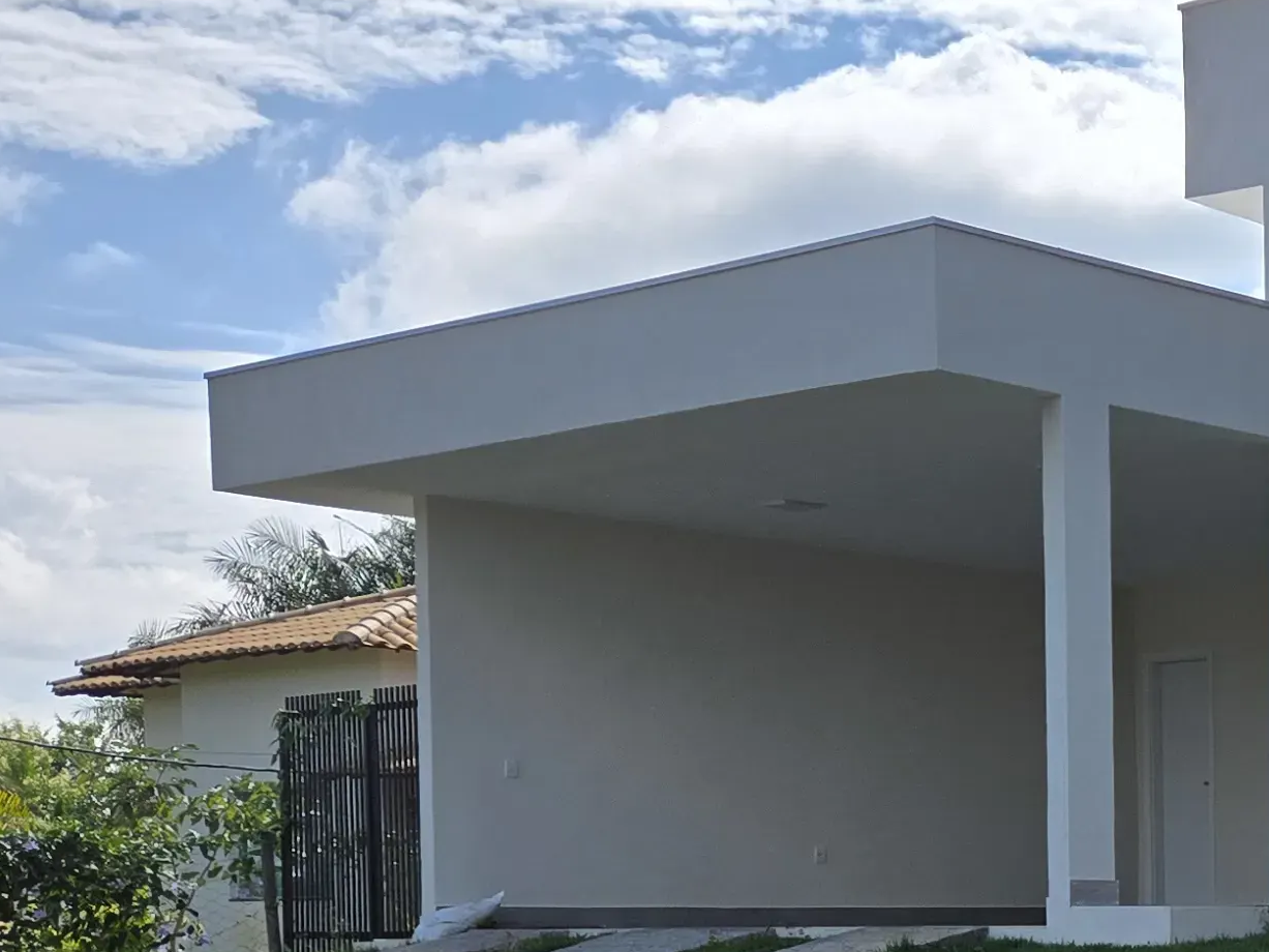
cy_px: 953
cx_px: 1902
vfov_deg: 19.1
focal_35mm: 75
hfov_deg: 21.7
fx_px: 2749
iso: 25
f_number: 1.8
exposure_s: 1/2921
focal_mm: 5.4
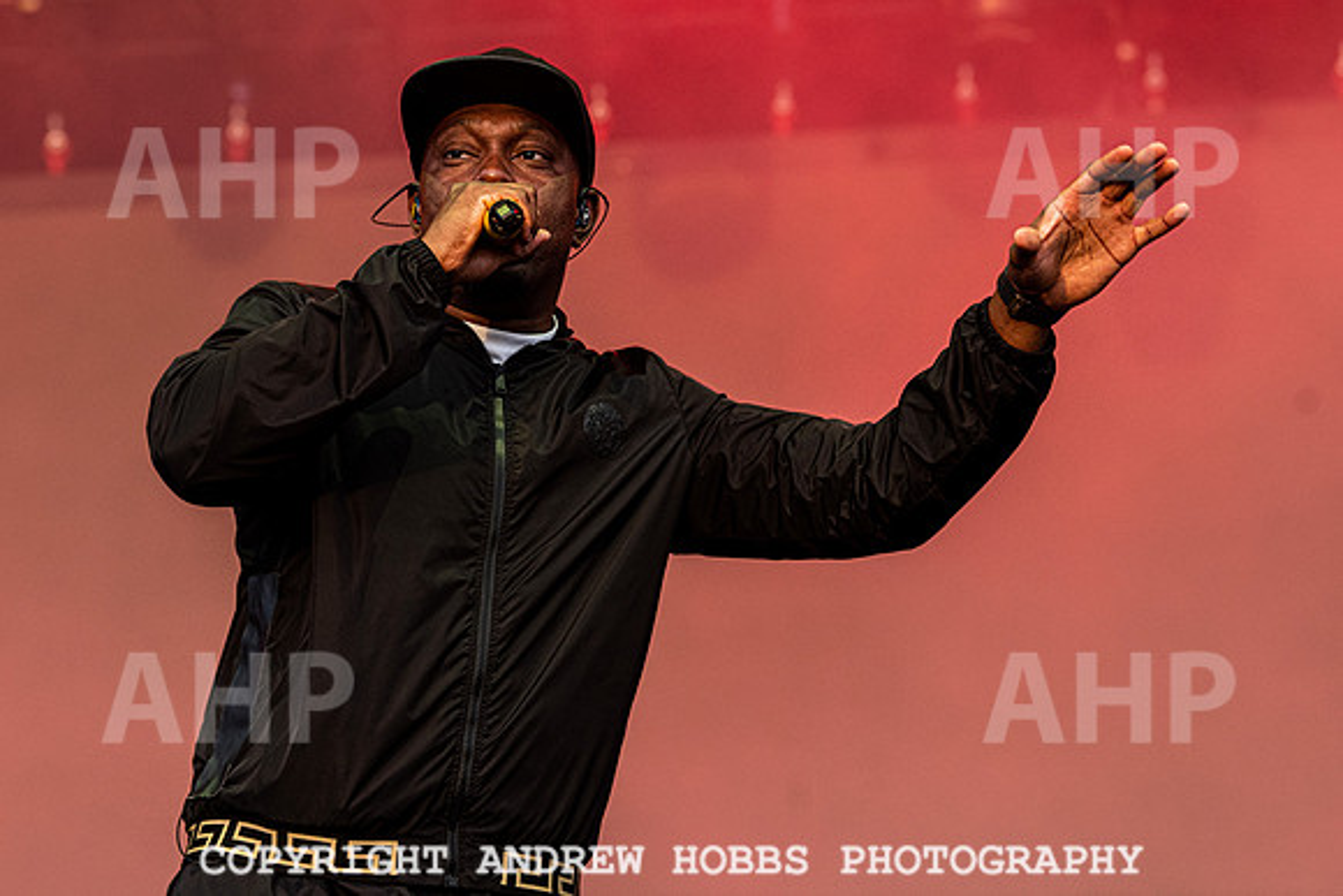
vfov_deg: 7.4
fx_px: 6886
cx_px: 536
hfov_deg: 11.1
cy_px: 260
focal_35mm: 185
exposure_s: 1/500
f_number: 5
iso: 900
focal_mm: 130
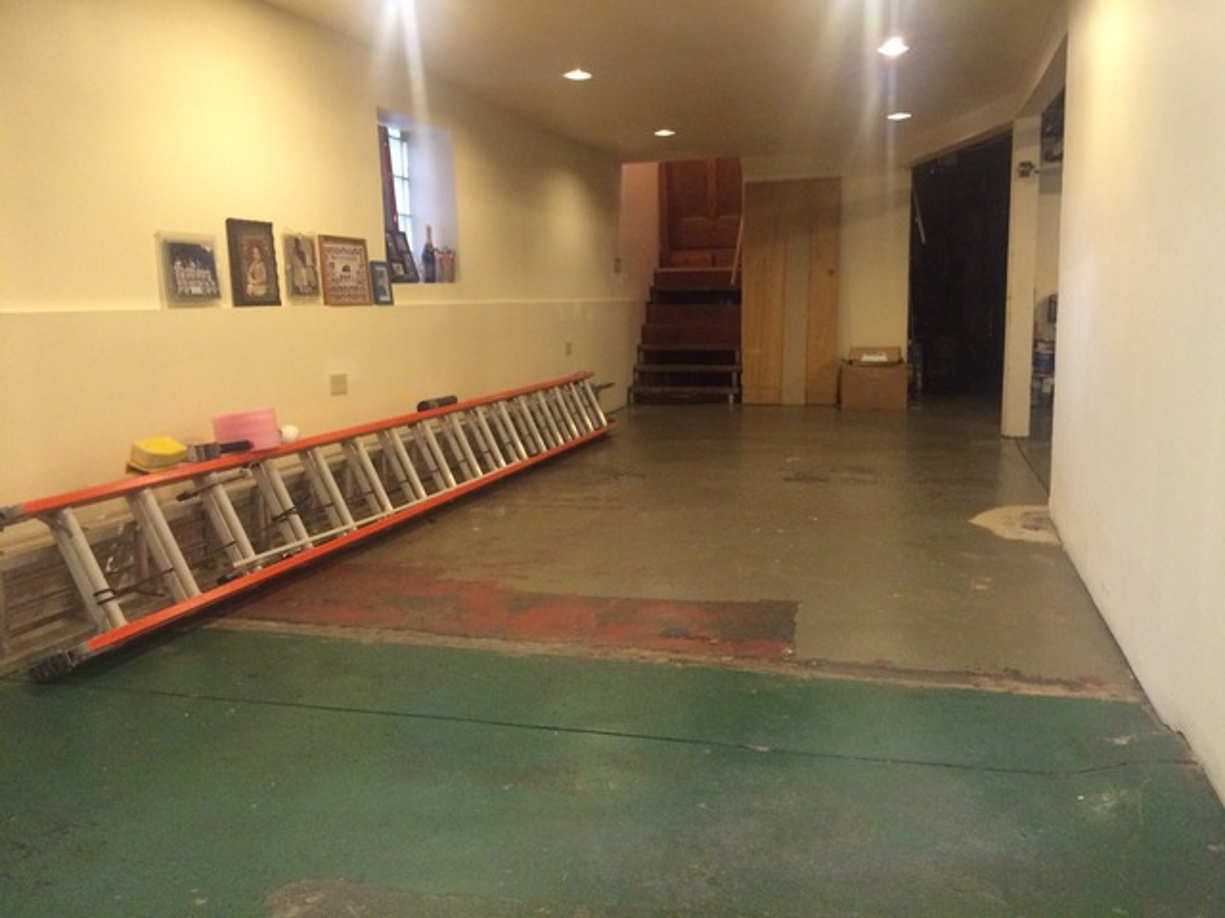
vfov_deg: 48.2
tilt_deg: -7.7
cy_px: 459
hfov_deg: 61.7
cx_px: 612
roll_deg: +1.7
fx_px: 1026
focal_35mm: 29
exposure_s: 1/30
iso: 320
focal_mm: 4.15
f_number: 2.2
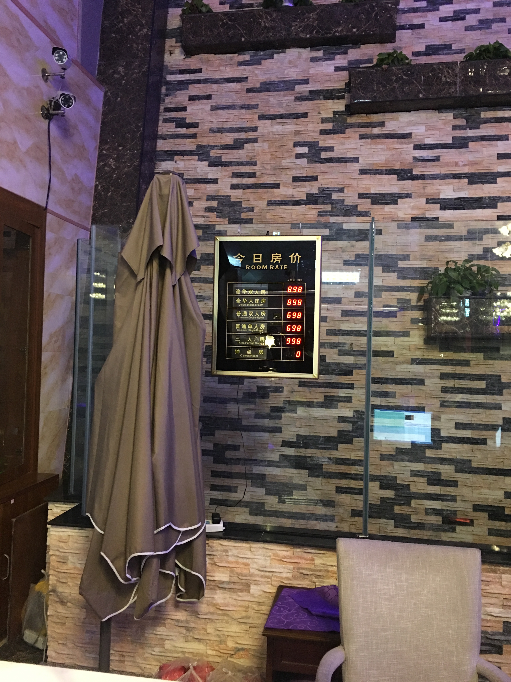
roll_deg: -1.3
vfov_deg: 61.7
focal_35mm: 29
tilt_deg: +0.8
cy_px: 341
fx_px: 571
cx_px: 256
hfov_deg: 48.2
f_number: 2.2
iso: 100
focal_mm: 4.15
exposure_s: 1/8
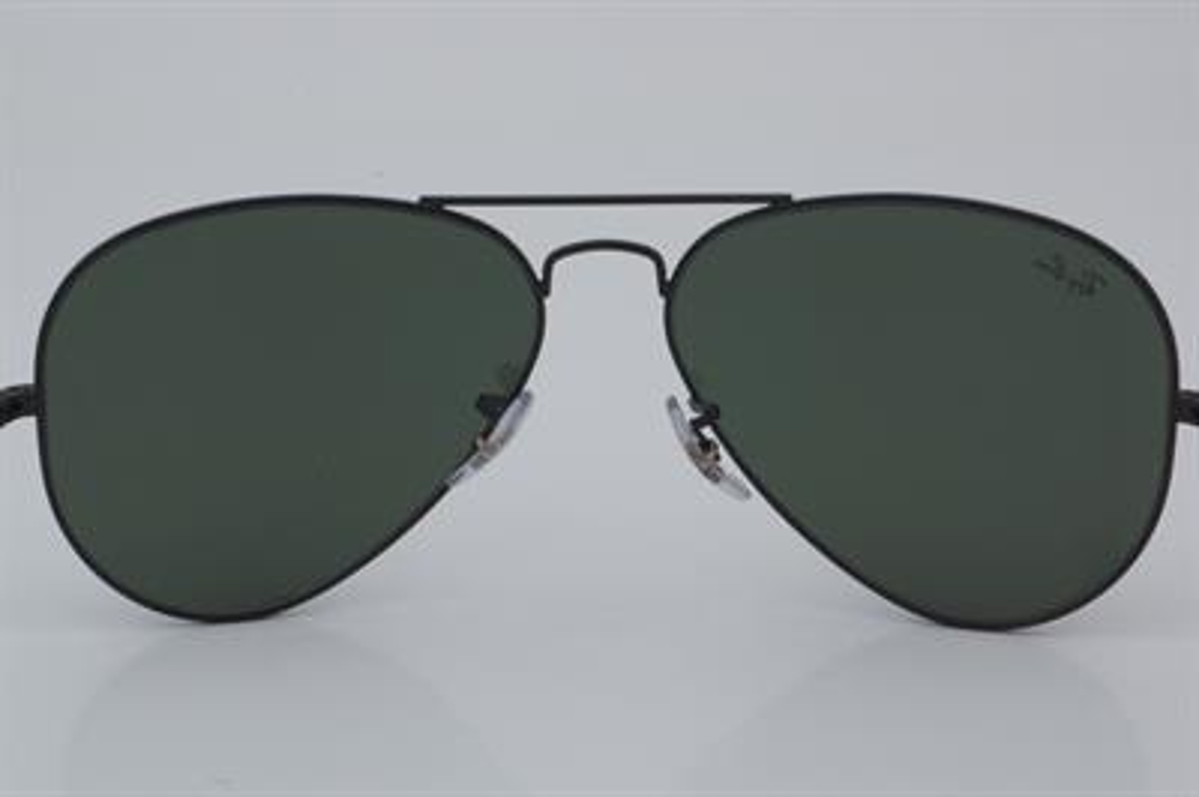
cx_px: 600
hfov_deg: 24.6
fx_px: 2745
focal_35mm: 82
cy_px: 398
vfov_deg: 16.5
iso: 100
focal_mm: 55
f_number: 32
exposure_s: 1/4
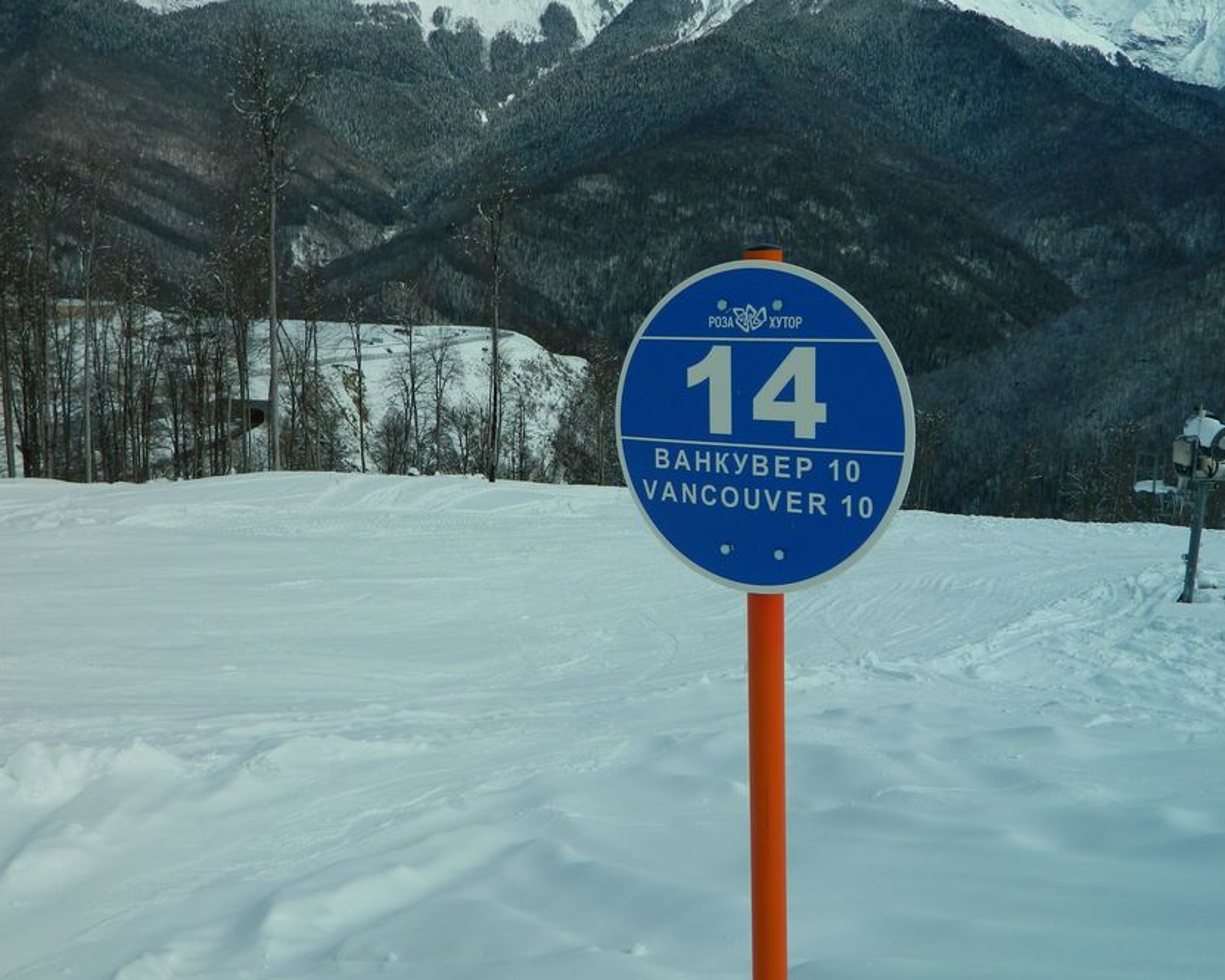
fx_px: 1342
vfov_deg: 40.1
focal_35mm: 37
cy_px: 494
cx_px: 634
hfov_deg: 49.1
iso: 80
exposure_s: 1/400
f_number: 9.4
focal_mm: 6.2
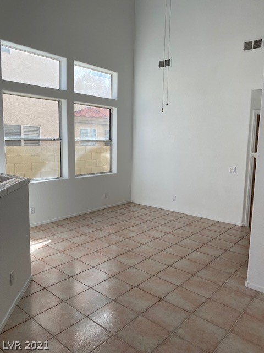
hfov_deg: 53.1
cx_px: 132
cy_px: 176
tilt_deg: -4.9
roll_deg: -1.6
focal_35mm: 26
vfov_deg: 67.3
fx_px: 264
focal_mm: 4.25
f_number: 1.8
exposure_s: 1/502
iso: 32
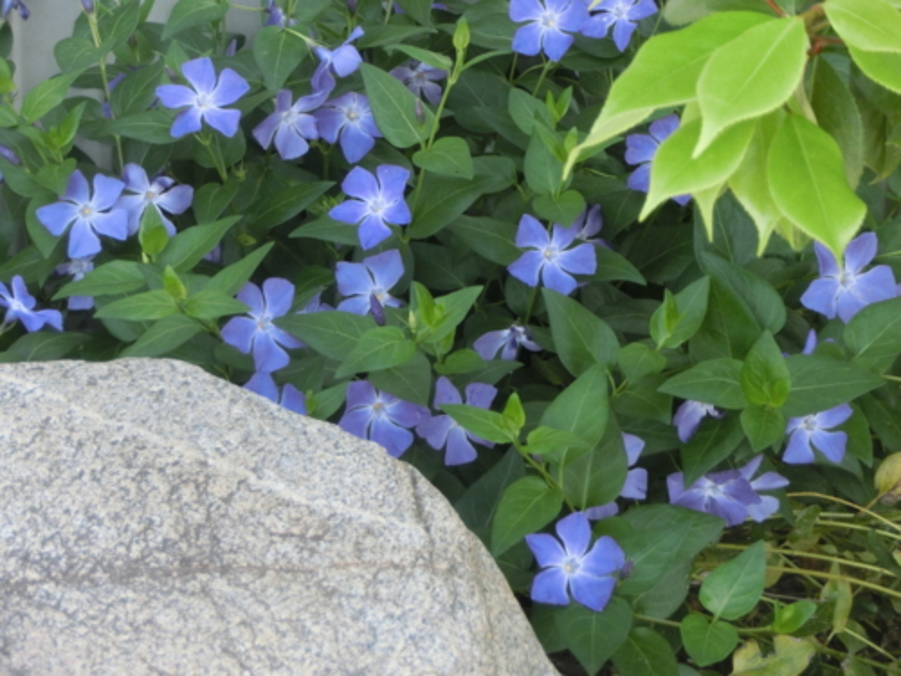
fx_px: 3201
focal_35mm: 123
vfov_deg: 12.0
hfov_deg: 16.0
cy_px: 338
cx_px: 450
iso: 320
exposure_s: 1/125
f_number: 5.5
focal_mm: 21.79
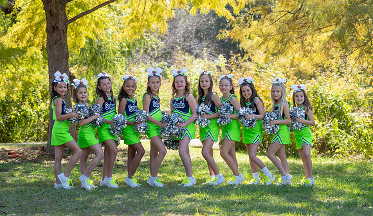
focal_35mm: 80
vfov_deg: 15.4
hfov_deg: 26.2
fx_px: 800
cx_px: 191
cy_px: 127
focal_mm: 74
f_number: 4
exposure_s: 1/320
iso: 160
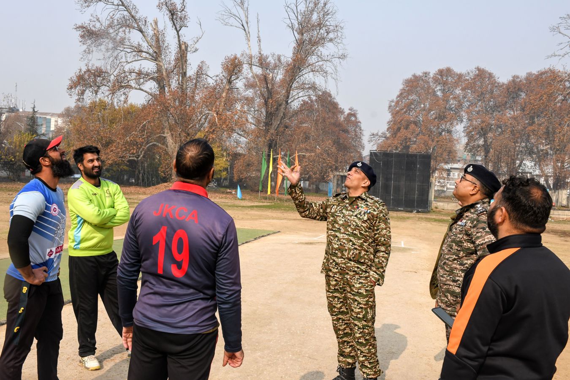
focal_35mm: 39
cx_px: 285
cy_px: 190
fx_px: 617
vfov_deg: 34.2
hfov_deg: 49.6
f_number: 10
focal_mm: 26
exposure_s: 1/1000
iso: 640
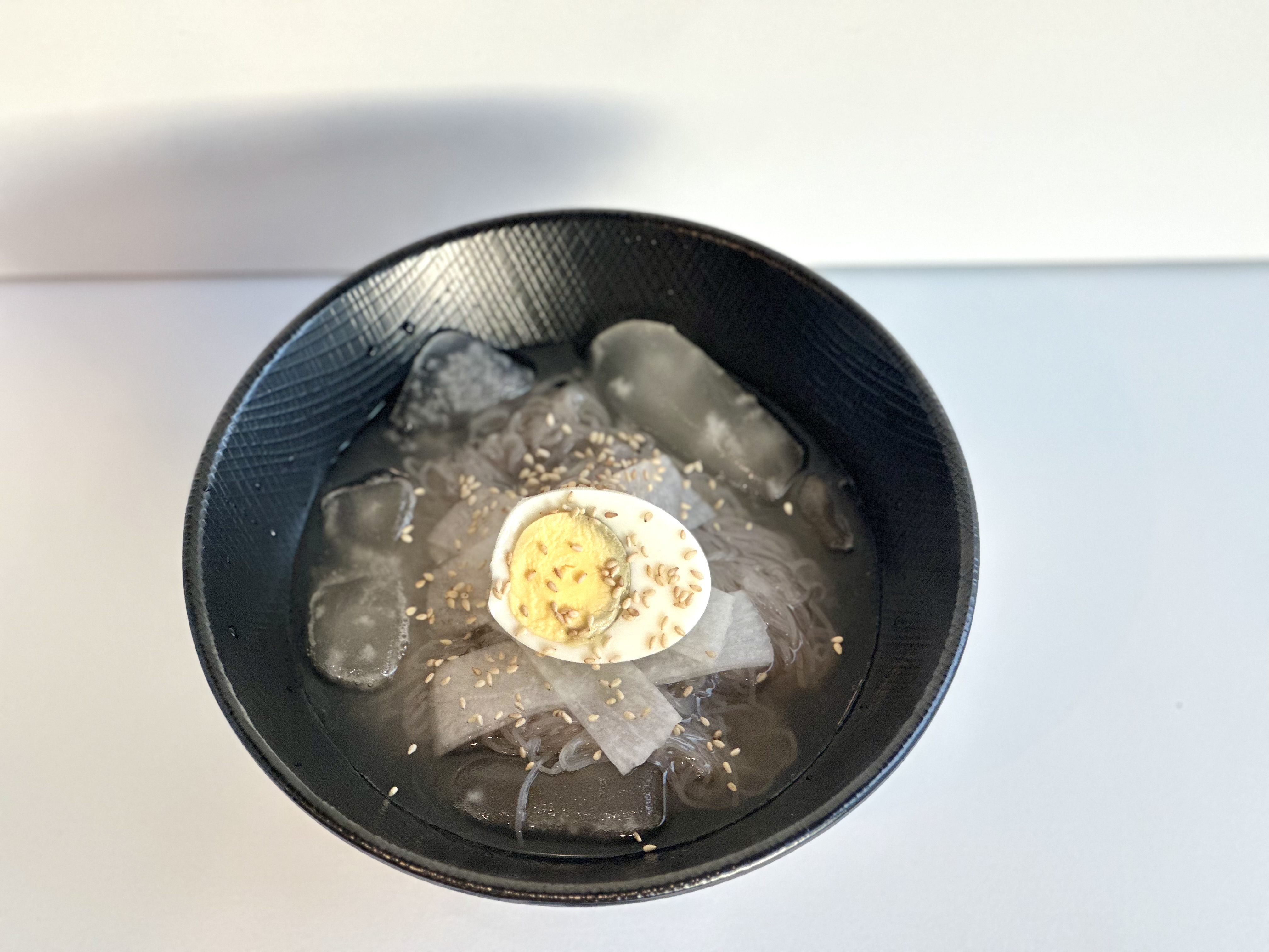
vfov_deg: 19.1
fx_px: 2823
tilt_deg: -58.4
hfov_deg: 25.3
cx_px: 634
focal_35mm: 77
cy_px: 476
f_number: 2.8
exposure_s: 1/120
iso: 200
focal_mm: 9
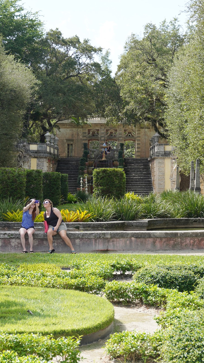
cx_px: 101
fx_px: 914
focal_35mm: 95
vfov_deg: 22.5
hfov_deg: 12.7
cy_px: 181
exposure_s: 1/100
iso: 100
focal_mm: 60
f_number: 8
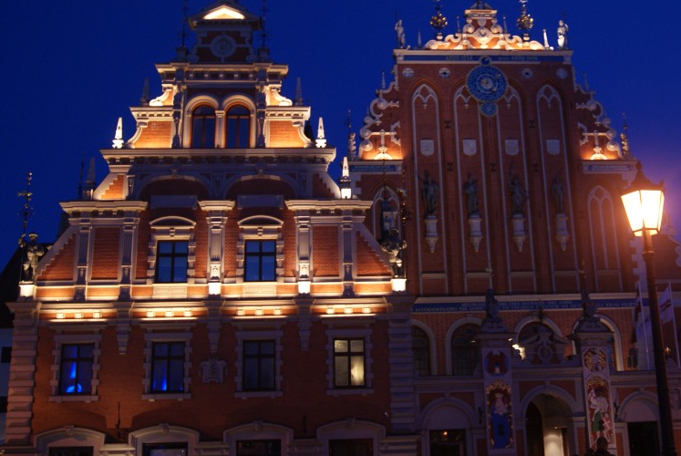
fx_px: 701
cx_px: 383
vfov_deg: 36.0
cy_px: 245
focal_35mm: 37
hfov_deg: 51.7
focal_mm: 18
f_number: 4
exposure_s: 1/2.5
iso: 400
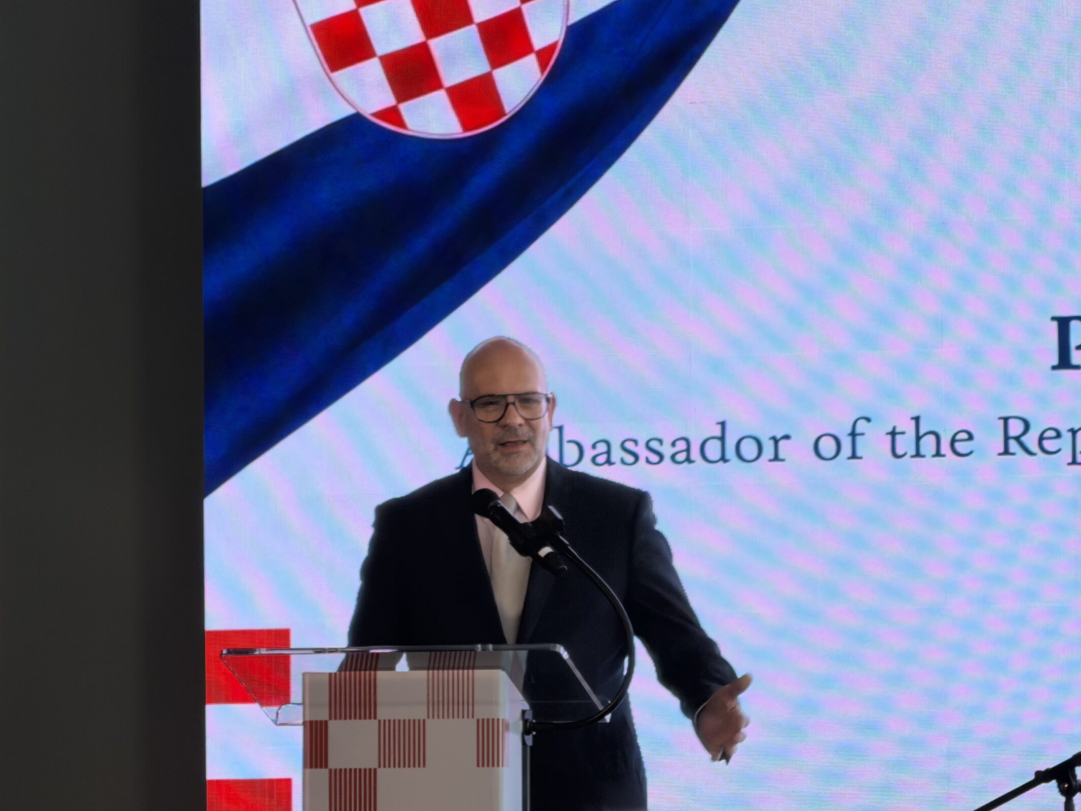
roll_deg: +0.6
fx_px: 7495
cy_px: 409
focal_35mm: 240
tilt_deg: +4.3
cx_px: 576
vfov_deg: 6.2
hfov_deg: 8.2
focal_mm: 16.89
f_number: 2.8
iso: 40
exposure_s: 1/120
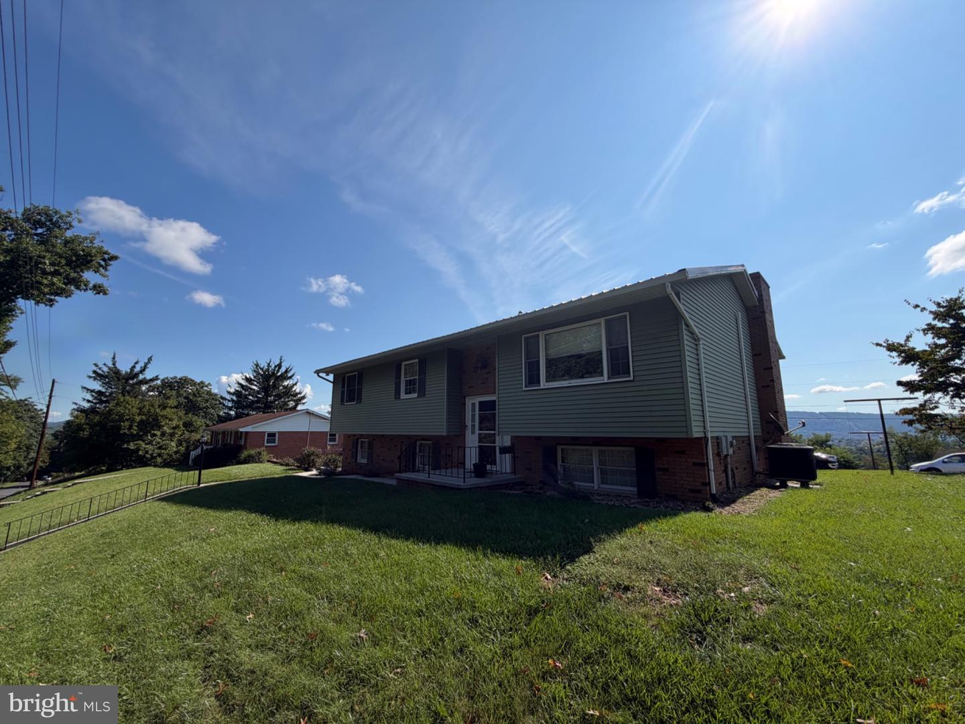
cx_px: 482
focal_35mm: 14
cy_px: 362
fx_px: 390
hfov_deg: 102.1
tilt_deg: +8.6
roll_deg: -0.3
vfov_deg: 85.7
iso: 20
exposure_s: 1/1087
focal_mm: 2.22
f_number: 2.2
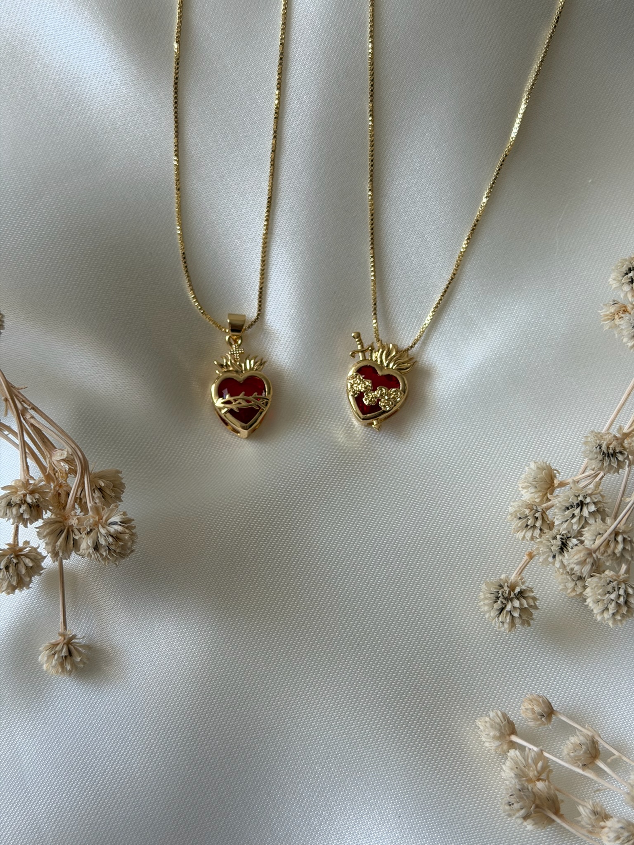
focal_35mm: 48
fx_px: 1172
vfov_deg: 39.7
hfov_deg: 30.3
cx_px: 317
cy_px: 422
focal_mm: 6.76
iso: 64
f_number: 1.78
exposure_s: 1/121
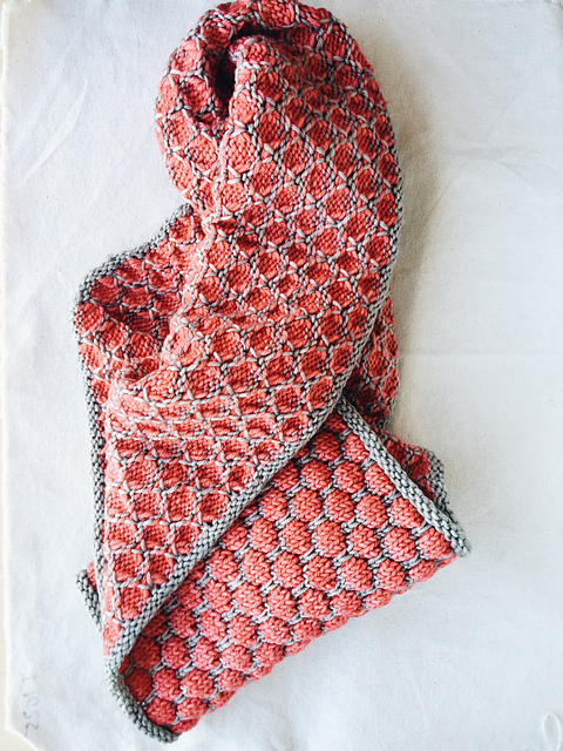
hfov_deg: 48.2
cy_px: 376
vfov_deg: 61.7
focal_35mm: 29
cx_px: 282
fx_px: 629
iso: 32
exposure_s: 1/30
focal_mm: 4.15
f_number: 2.2
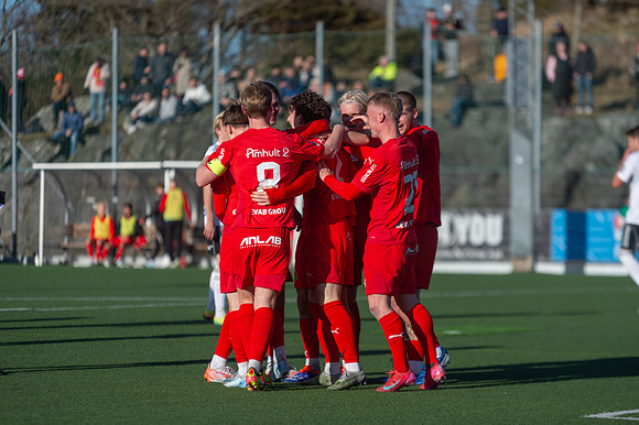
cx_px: 320
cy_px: 212
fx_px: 3548
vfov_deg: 6.9
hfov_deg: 10.3
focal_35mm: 200
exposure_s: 1/1600
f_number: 3.2
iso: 100
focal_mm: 200
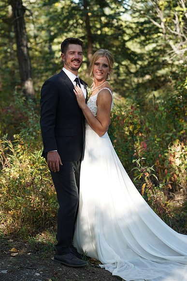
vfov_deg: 23.9
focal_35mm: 85
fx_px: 662
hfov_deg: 16.1
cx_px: 94
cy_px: 140
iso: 125
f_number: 2.8
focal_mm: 85
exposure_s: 1/250
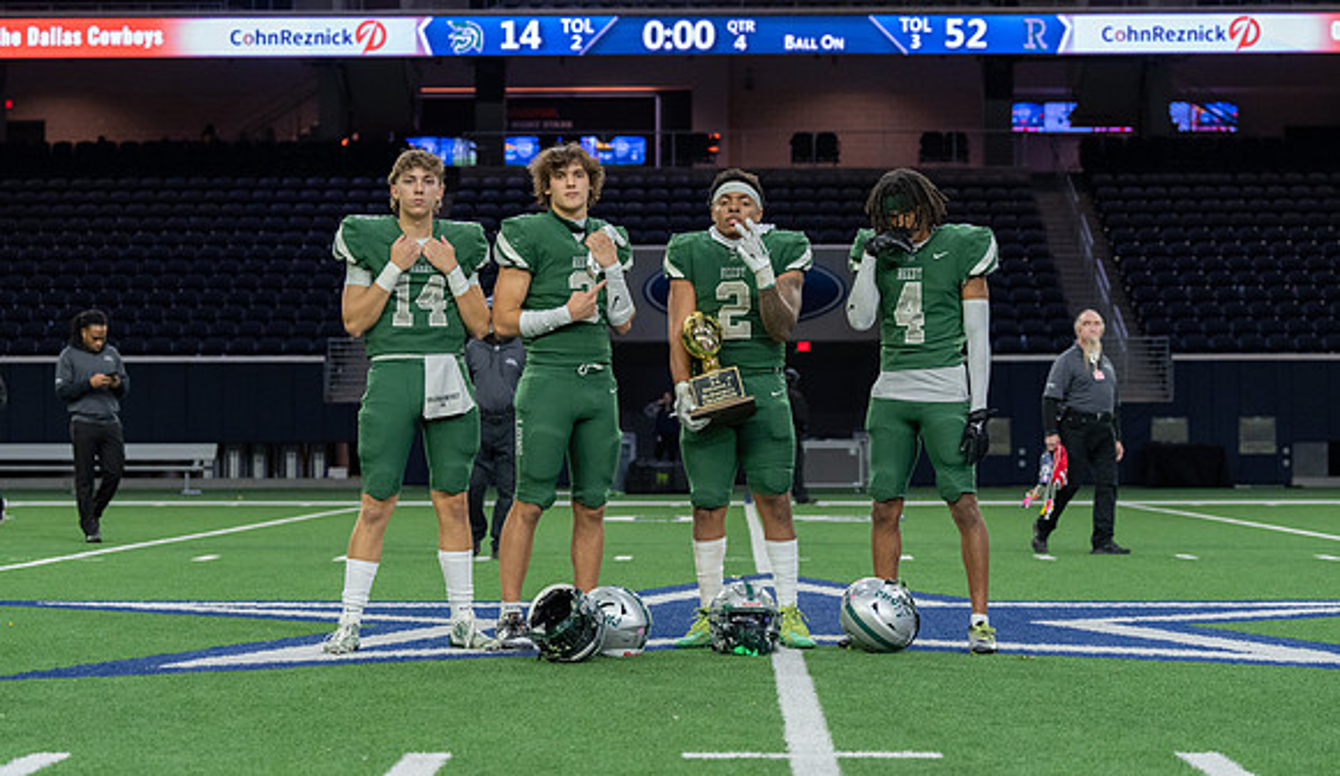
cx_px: 659
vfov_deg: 15.2
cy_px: 371
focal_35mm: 82
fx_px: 2917
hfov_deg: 25.9
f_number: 3.5
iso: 2500
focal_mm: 70
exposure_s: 1/320
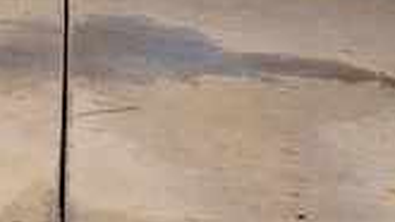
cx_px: 122
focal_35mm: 146
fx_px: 1530
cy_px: -289
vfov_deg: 7.8
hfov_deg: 14.7
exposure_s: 1/250
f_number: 8
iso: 160
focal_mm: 51
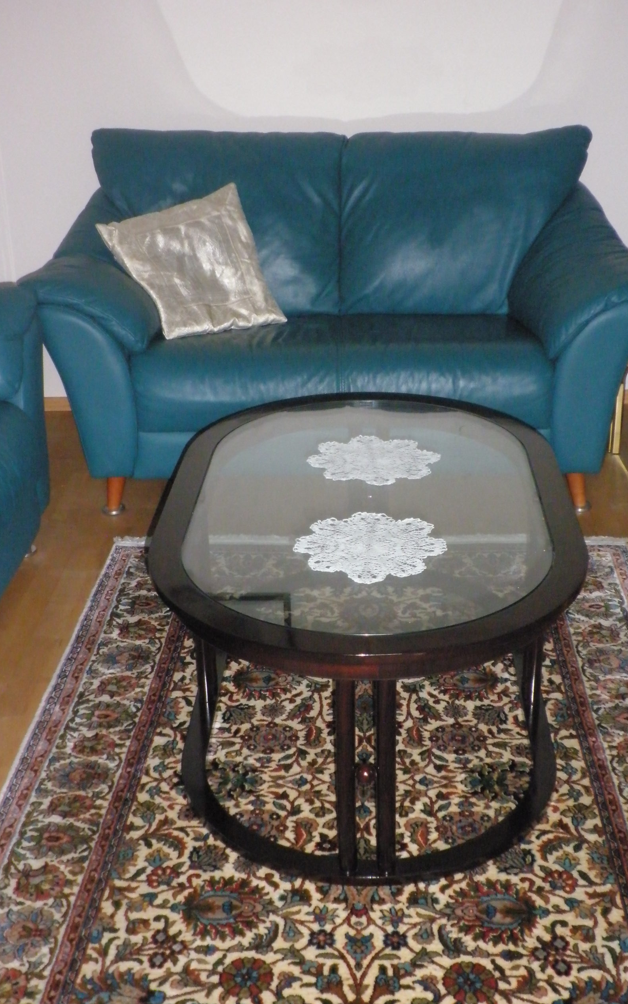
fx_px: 1287
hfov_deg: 27.4
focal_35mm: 47
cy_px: 499
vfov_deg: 42.6
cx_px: 352
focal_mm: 7.7
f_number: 4
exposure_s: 1/200
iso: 800
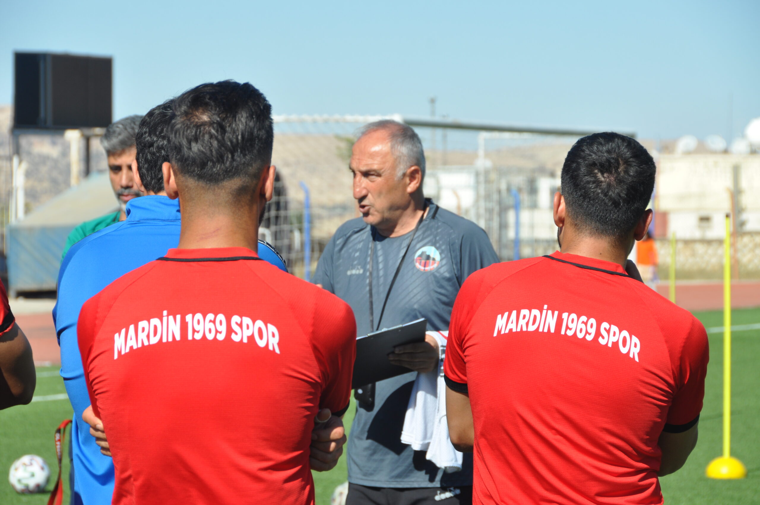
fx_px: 3542
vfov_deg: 8.1
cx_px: 380
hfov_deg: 12.2
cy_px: 252
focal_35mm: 168
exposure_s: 1/400
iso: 200
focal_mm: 112
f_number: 10
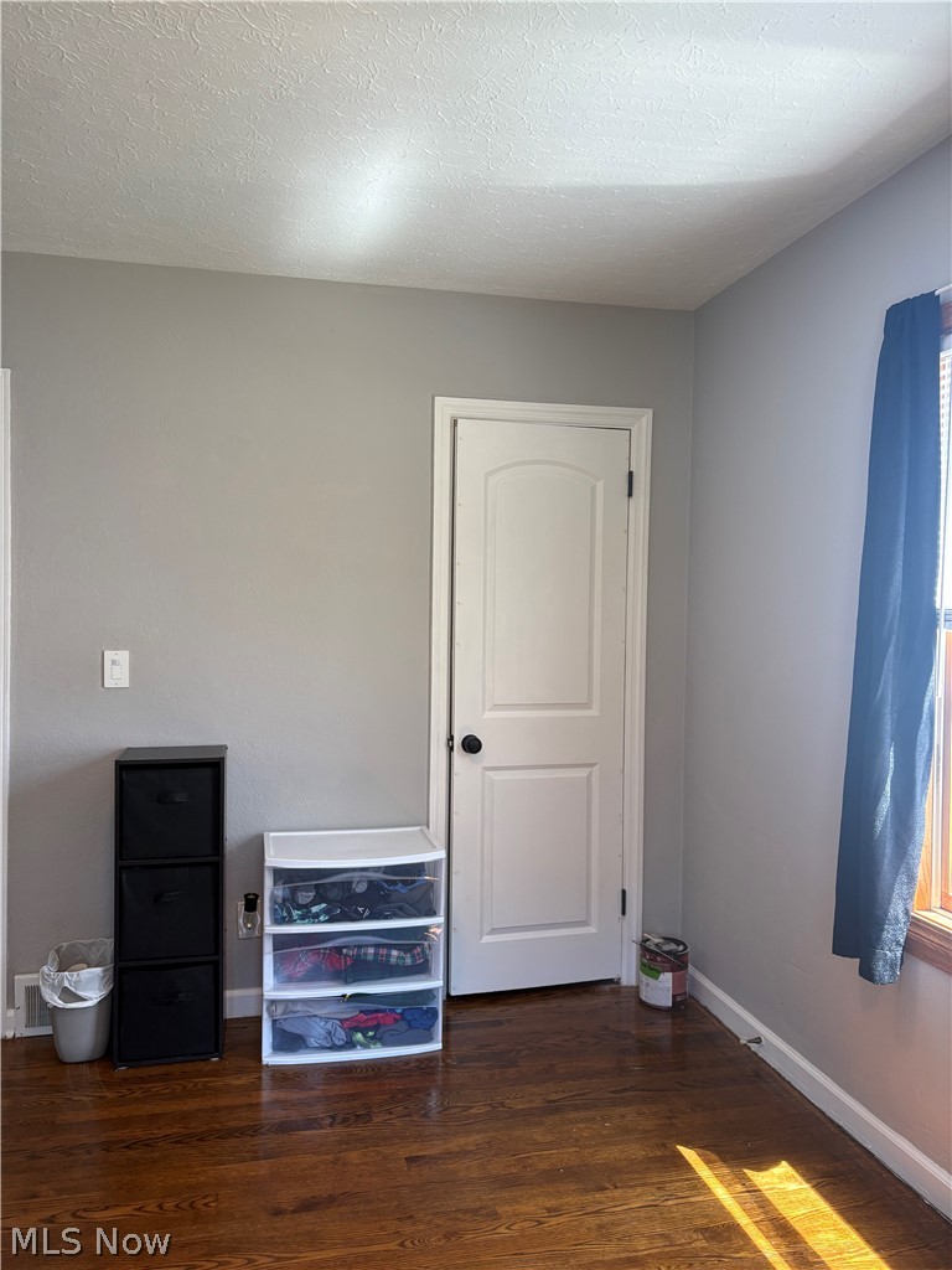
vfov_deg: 67.3
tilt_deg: -1.0
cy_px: 635
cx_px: 476
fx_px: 953
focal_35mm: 26
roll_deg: -0.9
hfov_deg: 53.1
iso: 100
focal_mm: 5.96
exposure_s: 1/120
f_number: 1.6
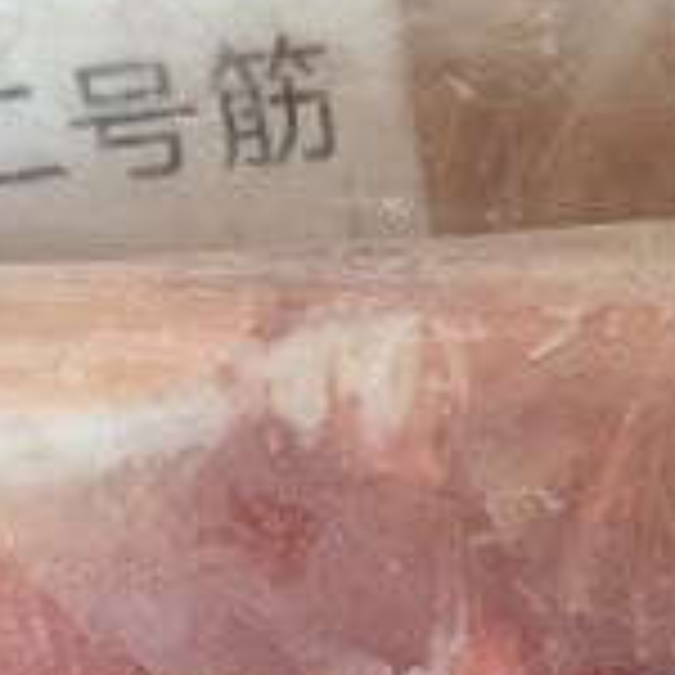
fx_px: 3199
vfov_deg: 10.2
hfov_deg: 12.0
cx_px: 486
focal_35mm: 145
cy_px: 1699
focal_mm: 5.6
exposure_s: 1/100
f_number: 4
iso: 346
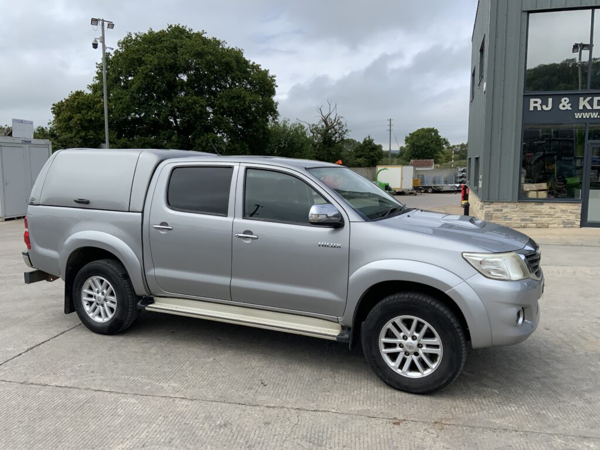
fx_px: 503
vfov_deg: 48.2
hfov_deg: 61.7
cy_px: 225
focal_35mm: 29
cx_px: 300
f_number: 1.8
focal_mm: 3
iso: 16
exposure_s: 1/1912
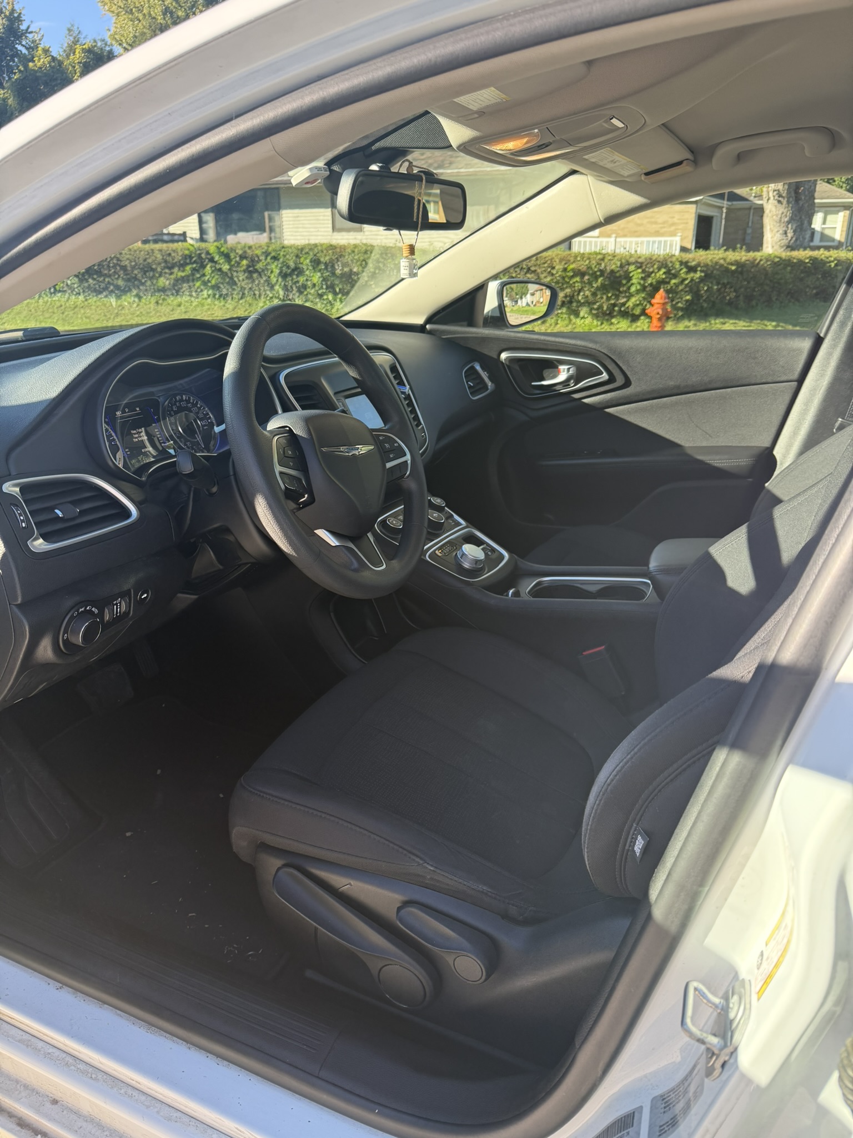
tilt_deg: -22.1
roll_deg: -0.3
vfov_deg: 71.6
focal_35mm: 24
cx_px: 426
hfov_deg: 56.8
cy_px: 569
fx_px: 789
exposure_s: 1/567
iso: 100
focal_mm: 6.76
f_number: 1.78
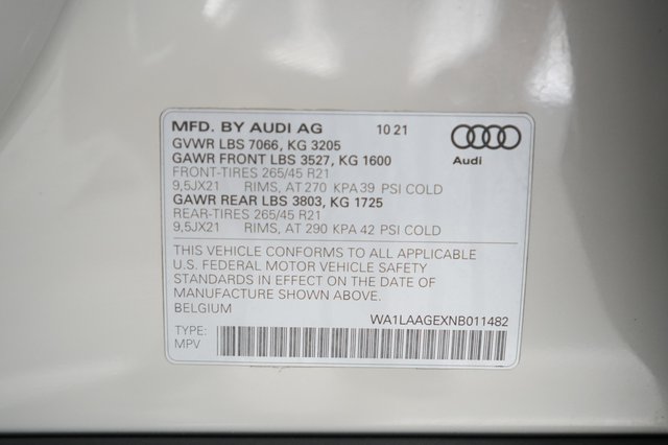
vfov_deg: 46.4
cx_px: 334
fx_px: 519
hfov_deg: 65.5
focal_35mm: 28
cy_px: 222
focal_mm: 28
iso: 3200
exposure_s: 1/100
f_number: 2.8
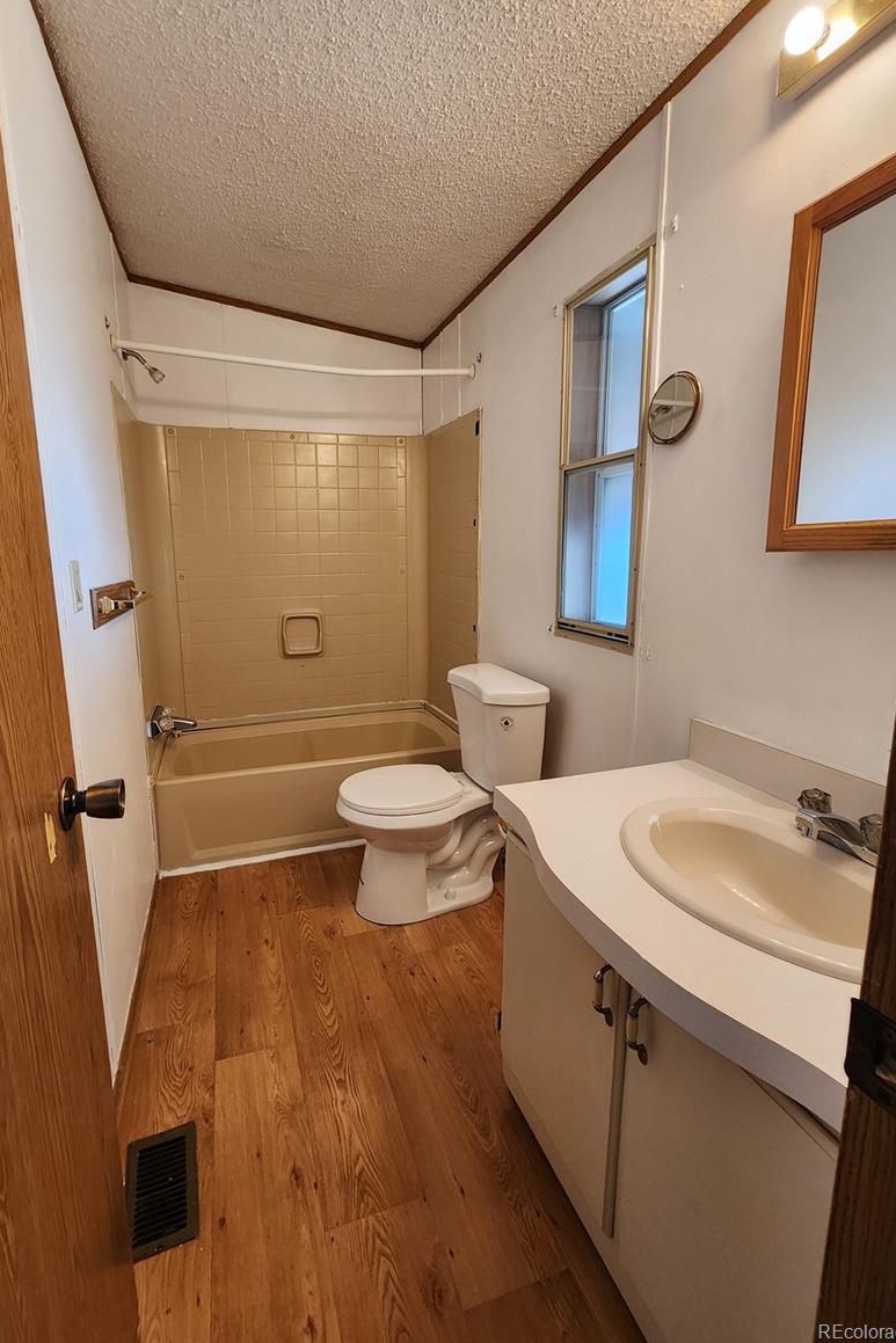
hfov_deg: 80.9
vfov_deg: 104.2
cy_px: 651
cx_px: 400
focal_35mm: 14
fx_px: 522
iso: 200
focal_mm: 2.2
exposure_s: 1/60
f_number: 2.2
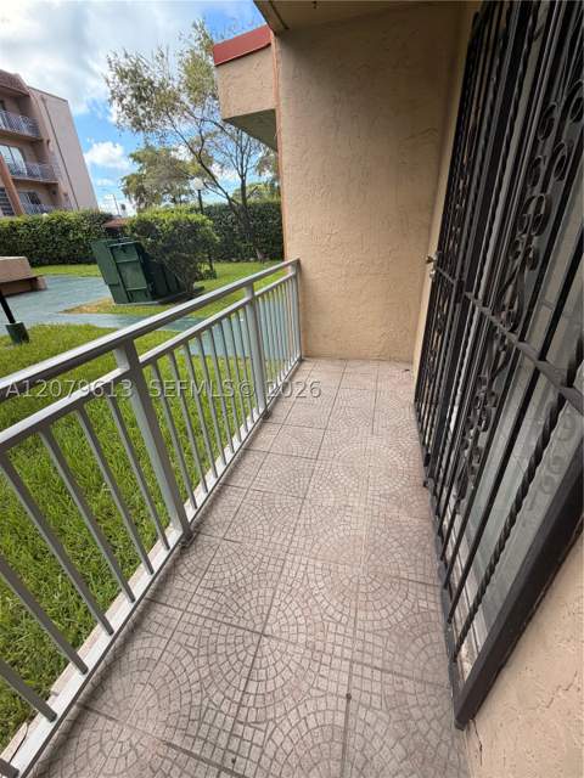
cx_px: 292
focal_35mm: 14
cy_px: 389
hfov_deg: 85.7
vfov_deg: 102.1
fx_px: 315
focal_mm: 2.22
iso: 64
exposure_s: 1/465
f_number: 2.2
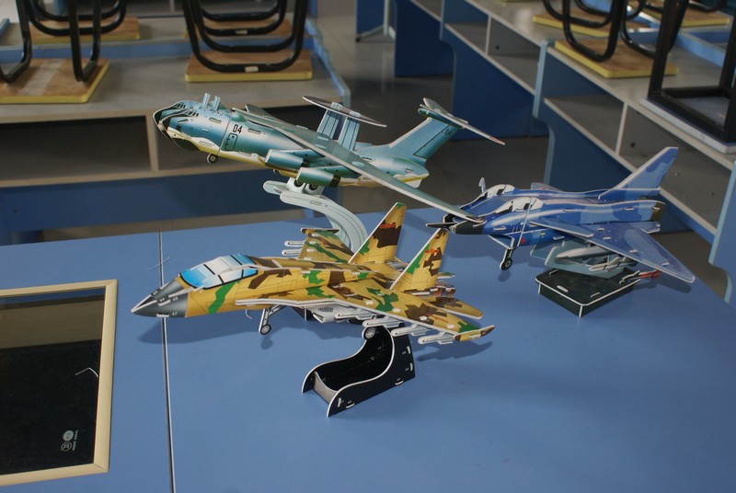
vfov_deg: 34.3
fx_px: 798
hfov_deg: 49.5
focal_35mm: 39
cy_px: 246
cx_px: 368
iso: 400
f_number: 5.6
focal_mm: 26
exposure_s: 1/60
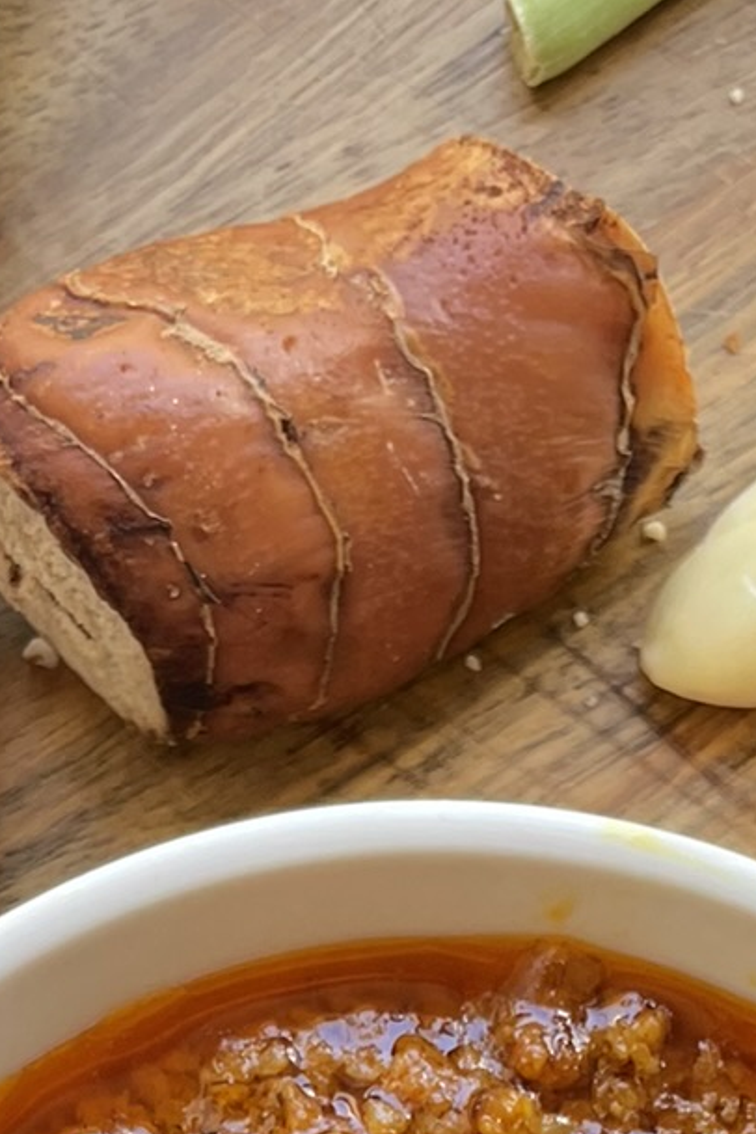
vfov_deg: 19.5
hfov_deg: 15.0
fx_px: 2866
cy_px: 1694
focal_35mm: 91
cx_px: 512
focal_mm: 4.2
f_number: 1.6
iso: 100
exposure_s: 1/121
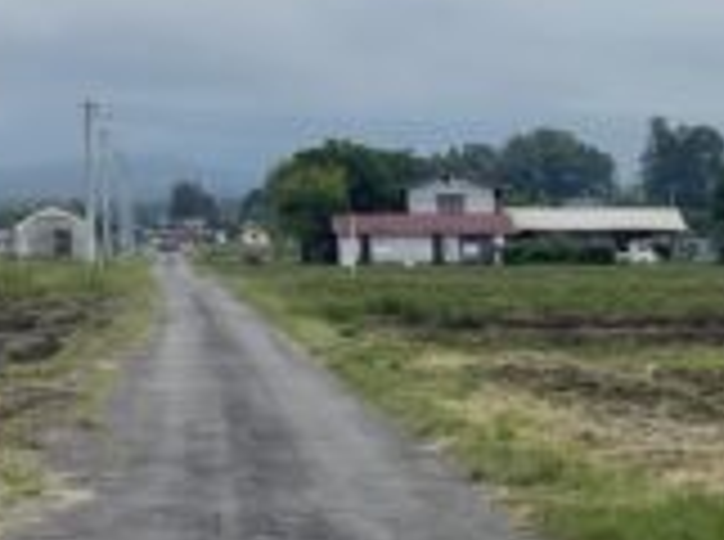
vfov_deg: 13.2
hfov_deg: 16.8
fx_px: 2275
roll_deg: -0.8
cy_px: -106
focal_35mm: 109
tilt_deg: +10.0
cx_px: -292
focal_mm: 5.1
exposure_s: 1/3257
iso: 32
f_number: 1.6
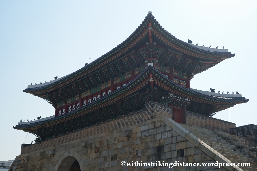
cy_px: 86
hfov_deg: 43.7
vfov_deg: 29.8
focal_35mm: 45
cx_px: 128
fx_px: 321
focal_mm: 30
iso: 200
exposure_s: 1/500
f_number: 8
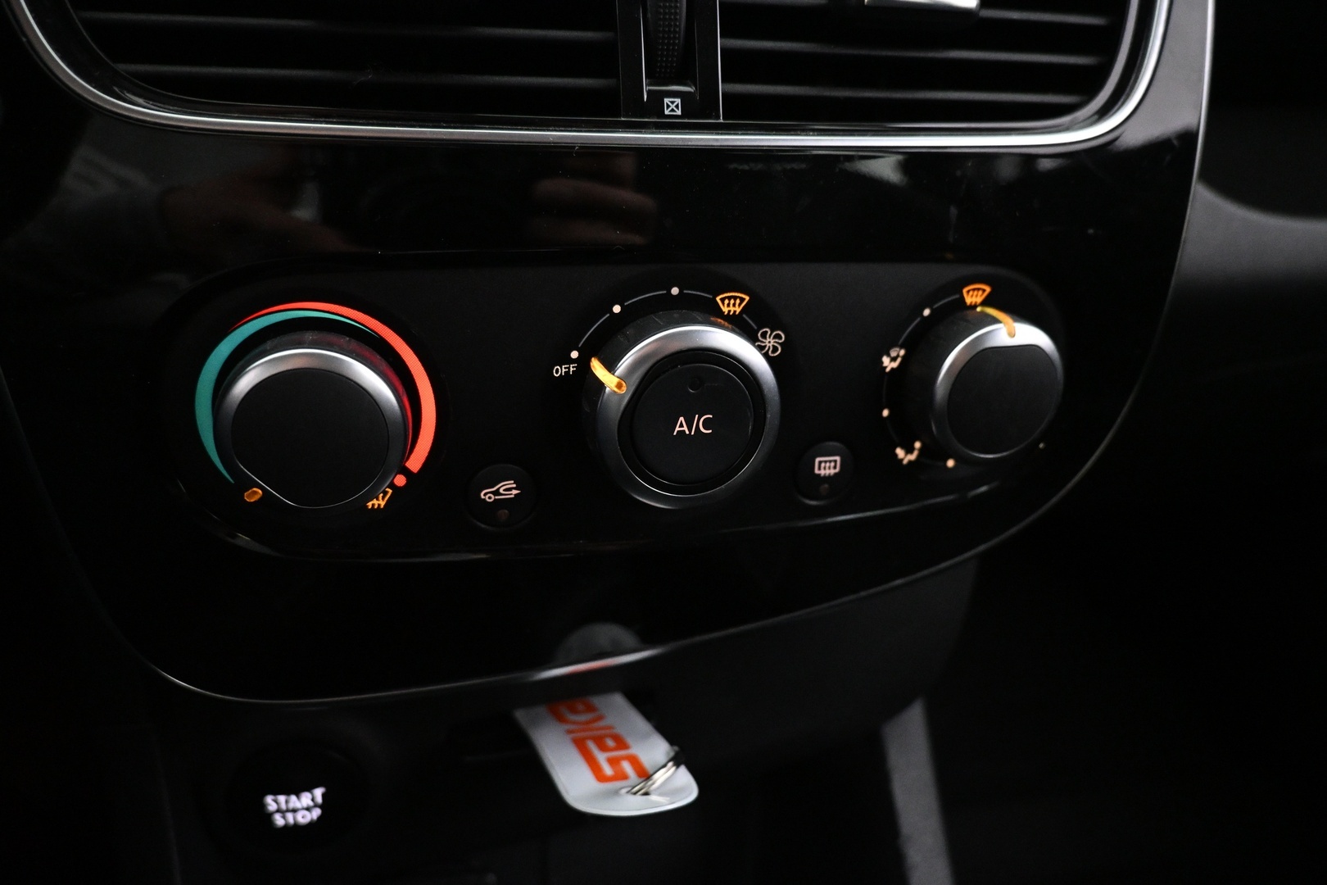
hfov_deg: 73.7
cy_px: 442
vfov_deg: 53.1
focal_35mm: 24
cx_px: 664
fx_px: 885
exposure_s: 1/40
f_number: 3.5
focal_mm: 16
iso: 4000
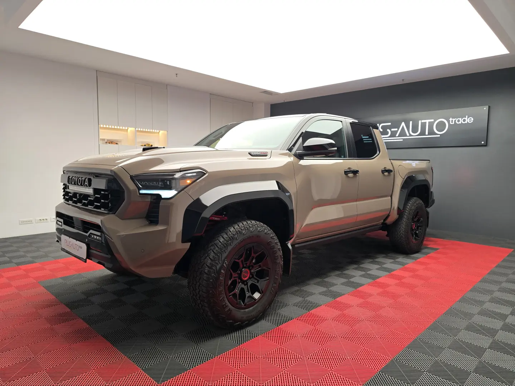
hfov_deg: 73.9
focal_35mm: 23
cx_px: 258
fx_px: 342
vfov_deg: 58.9
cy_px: 193
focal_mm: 6.3
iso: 100
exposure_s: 1/100
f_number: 1.7
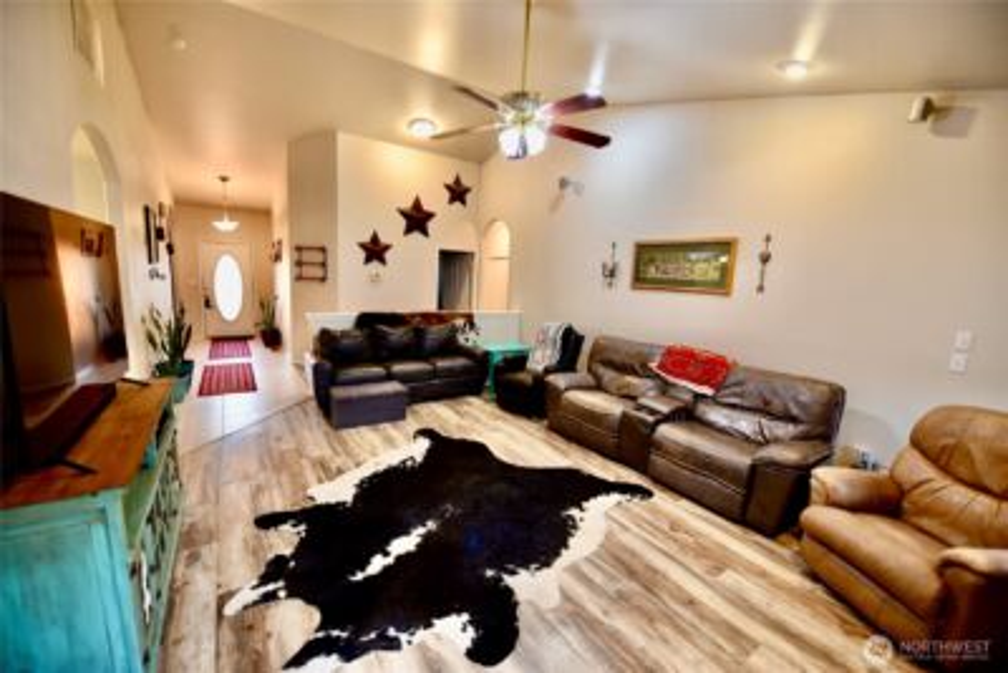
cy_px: 336
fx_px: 392
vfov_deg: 81.3
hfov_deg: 104.2
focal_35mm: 14
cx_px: 504
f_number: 2.8
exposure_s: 1/60
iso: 1100
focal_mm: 14
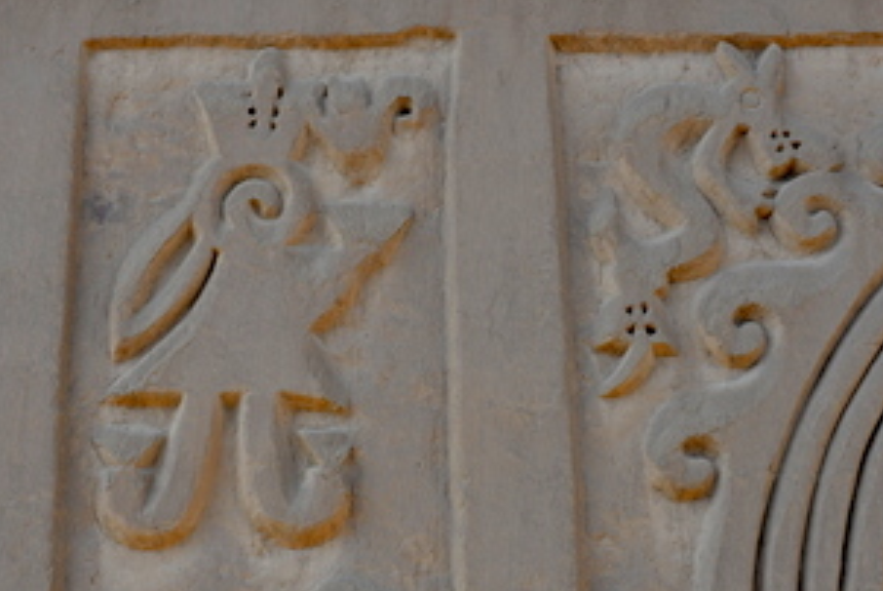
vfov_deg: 23.3
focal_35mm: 58
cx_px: 374
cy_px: 392
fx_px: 1424
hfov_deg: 34.4
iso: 200
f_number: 7.1
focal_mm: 35
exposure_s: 1/200
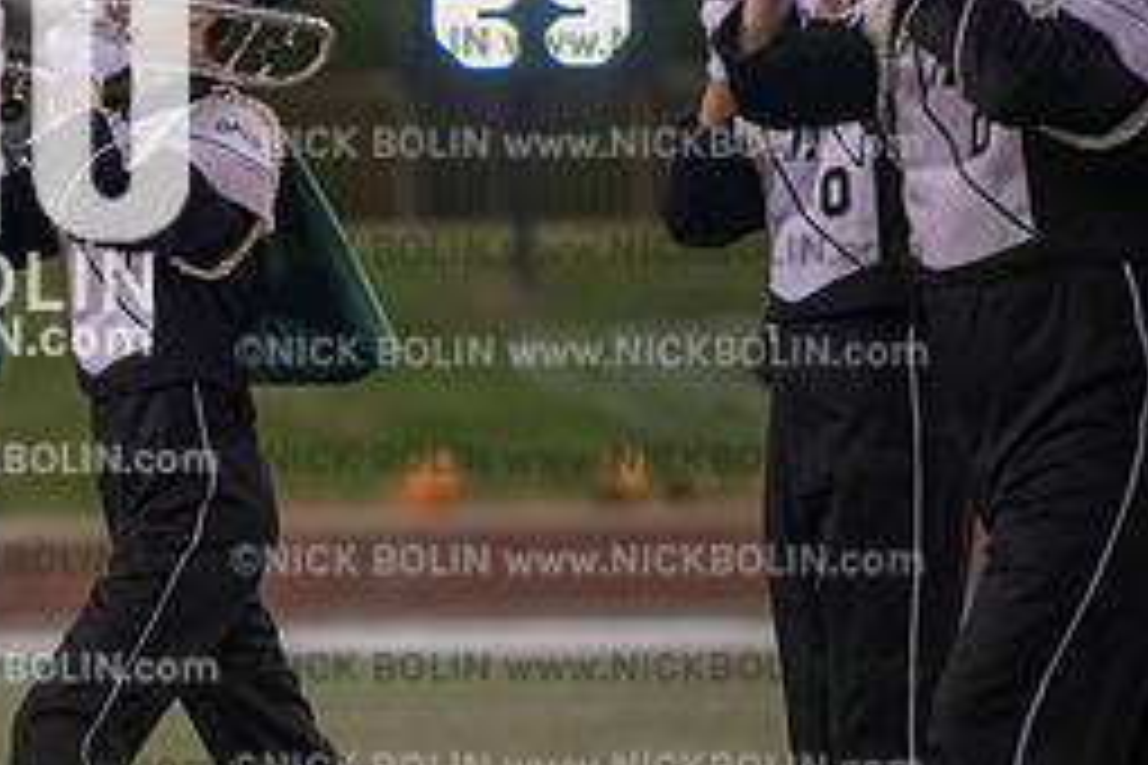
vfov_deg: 3.1
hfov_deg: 4.6
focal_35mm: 443
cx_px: -131
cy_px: 146
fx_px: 14126
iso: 5000
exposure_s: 1/1250
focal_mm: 195
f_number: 3.2
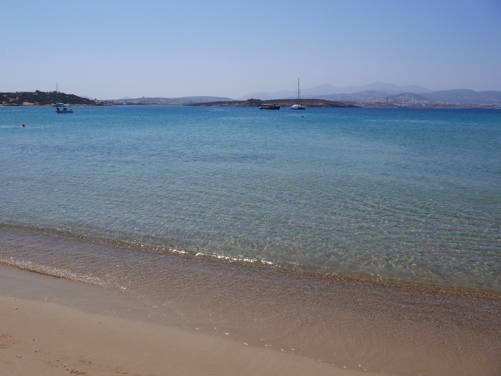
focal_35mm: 28
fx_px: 405
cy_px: 188
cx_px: 250
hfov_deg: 63.4
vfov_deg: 49.8
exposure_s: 1/1000
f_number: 10
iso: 200
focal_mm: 14
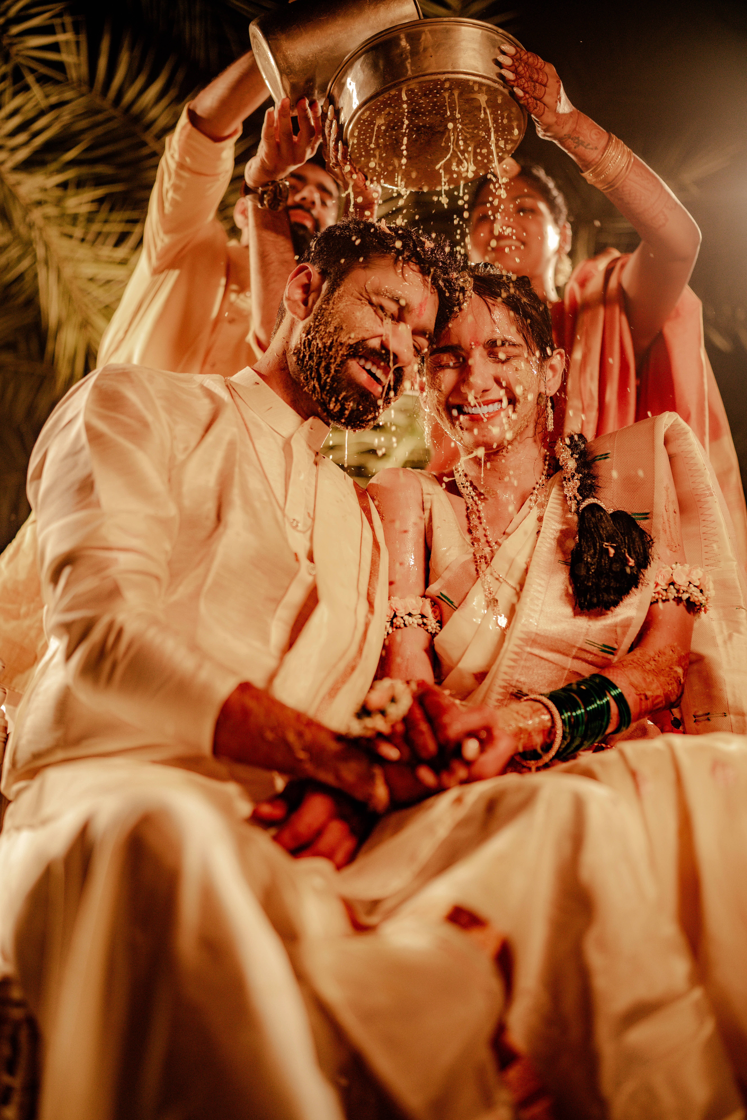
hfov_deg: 37.9
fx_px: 1089
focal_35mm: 35
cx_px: 374
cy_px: 560
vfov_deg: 54.4
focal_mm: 35
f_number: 1.4
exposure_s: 1/500
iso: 800
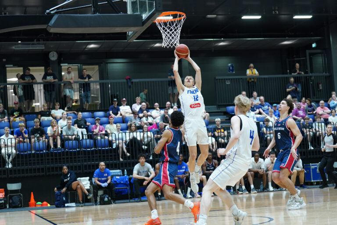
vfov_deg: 19.5
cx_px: 168
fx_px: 655
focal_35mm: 70
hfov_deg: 28.8
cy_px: 112
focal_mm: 70
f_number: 3.2
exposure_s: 1/1000
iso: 4000
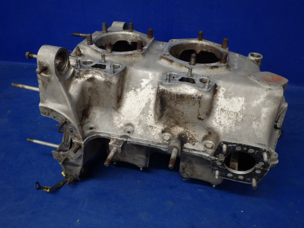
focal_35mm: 28
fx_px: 246
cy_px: 114
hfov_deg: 63.4
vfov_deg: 49.7
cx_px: 152
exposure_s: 1/30
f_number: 3.9
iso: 320
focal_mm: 5
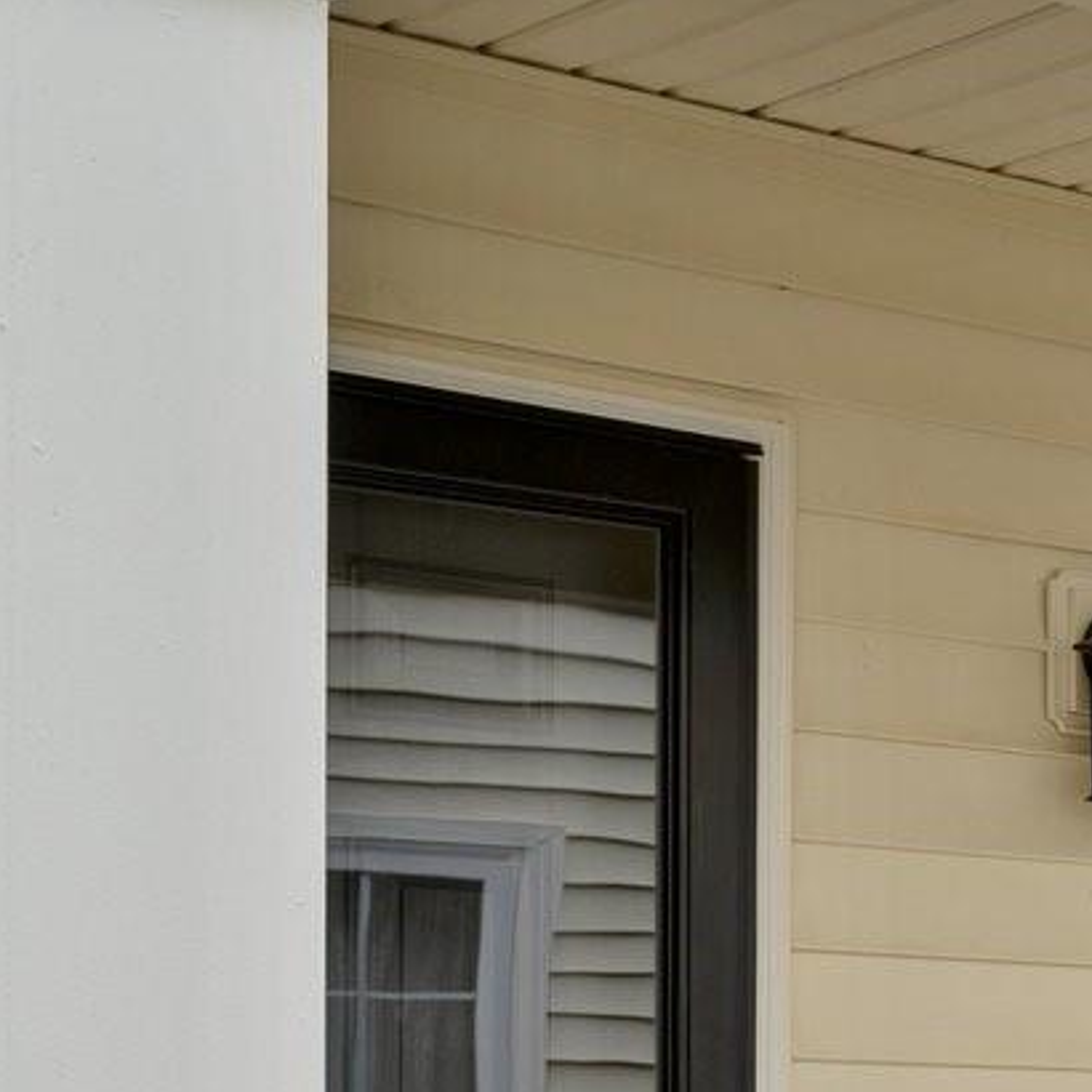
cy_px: 1258
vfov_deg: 15.9
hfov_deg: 13.6
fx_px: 3783
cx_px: 2291
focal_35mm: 106
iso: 100
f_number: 4.5
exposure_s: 1/80
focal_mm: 25
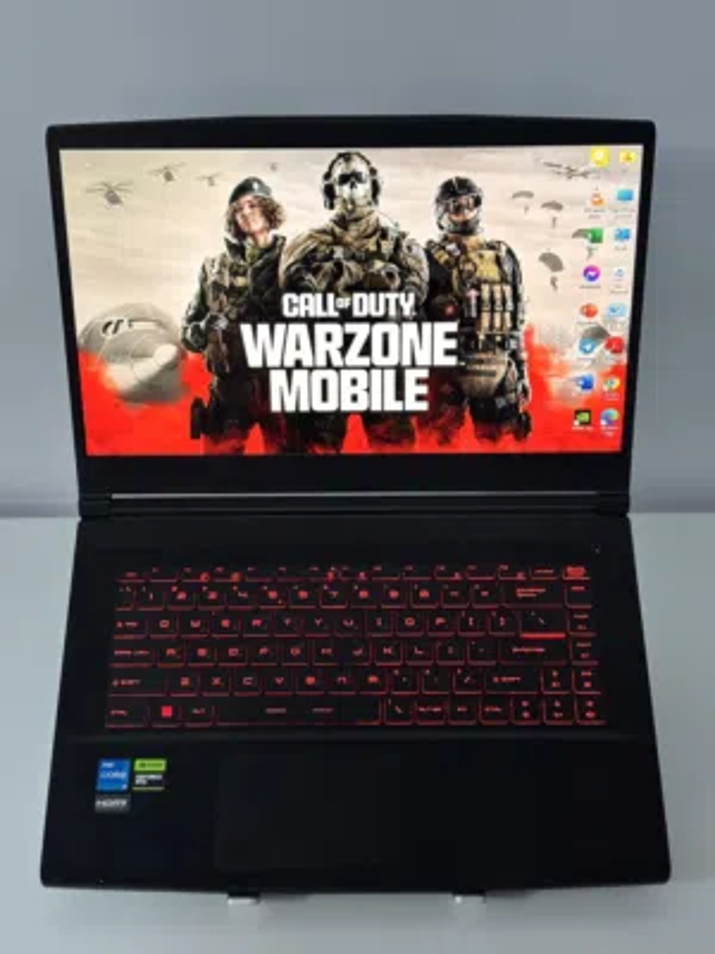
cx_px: 358
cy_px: 477
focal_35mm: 52
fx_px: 1432
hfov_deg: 28.0
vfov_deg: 36.8
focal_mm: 5.96
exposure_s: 1/60
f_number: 1.6
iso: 100
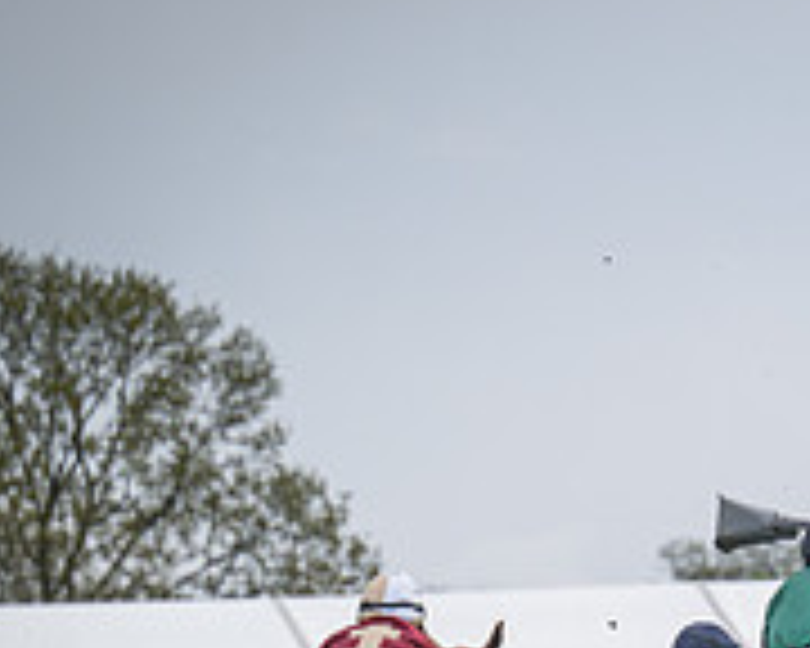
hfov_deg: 2.4
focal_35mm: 790
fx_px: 18939
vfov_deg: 2.0
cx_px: 1346
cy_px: 941
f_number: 5
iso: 400
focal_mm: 210
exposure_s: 1/800
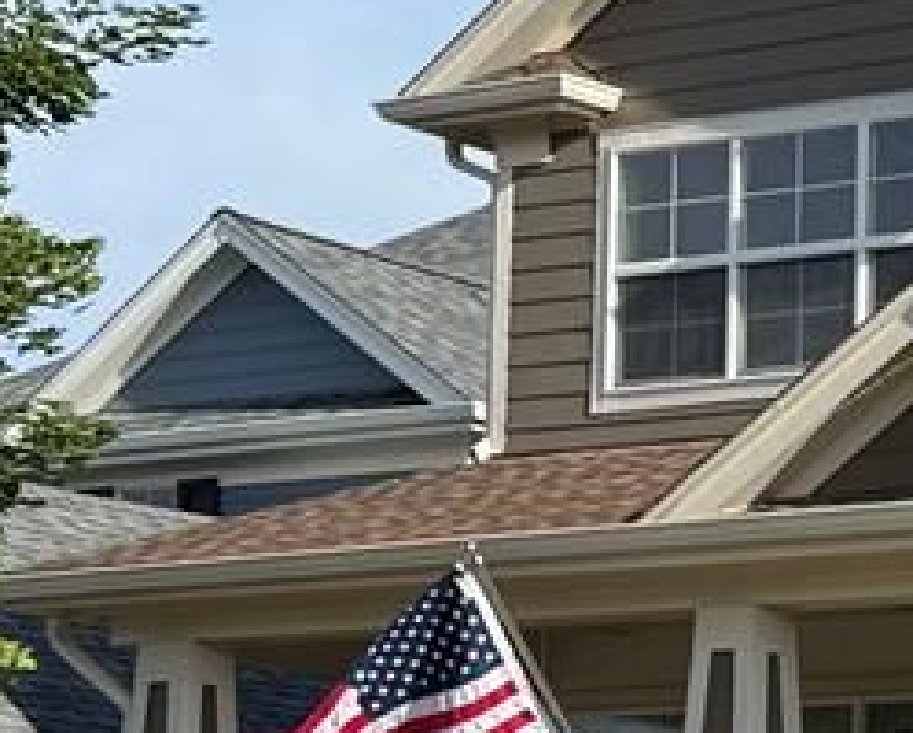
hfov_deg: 12.0
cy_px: 744
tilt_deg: +6.2
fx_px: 4085
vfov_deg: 10.2
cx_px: 1454
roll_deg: -0.8
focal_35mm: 151
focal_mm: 6.76
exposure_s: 1/3247
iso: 80
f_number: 1.78
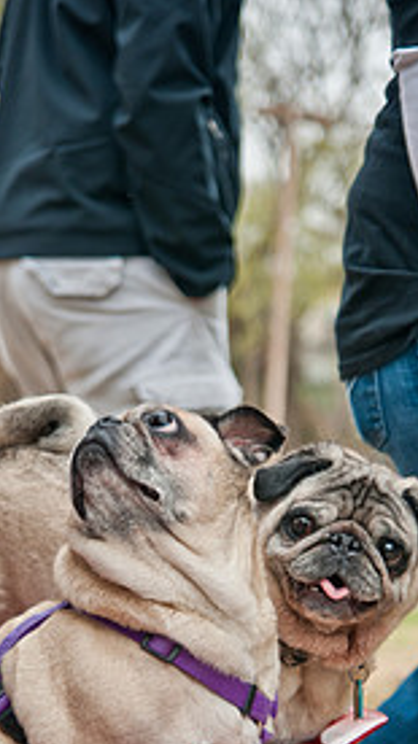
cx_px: 206
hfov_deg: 9.5
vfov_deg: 16.6
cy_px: 601
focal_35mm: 128
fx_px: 2525
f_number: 2.8
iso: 200
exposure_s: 1/400
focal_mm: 50
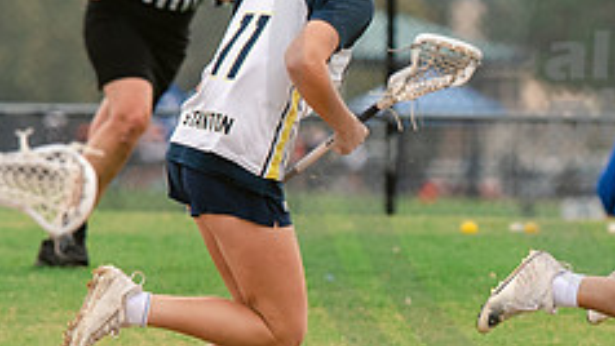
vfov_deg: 1.1
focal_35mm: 1097
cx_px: 603
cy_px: 234
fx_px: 17893
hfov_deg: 2.0
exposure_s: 1/1250
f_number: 3.5
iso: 250
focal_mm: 200
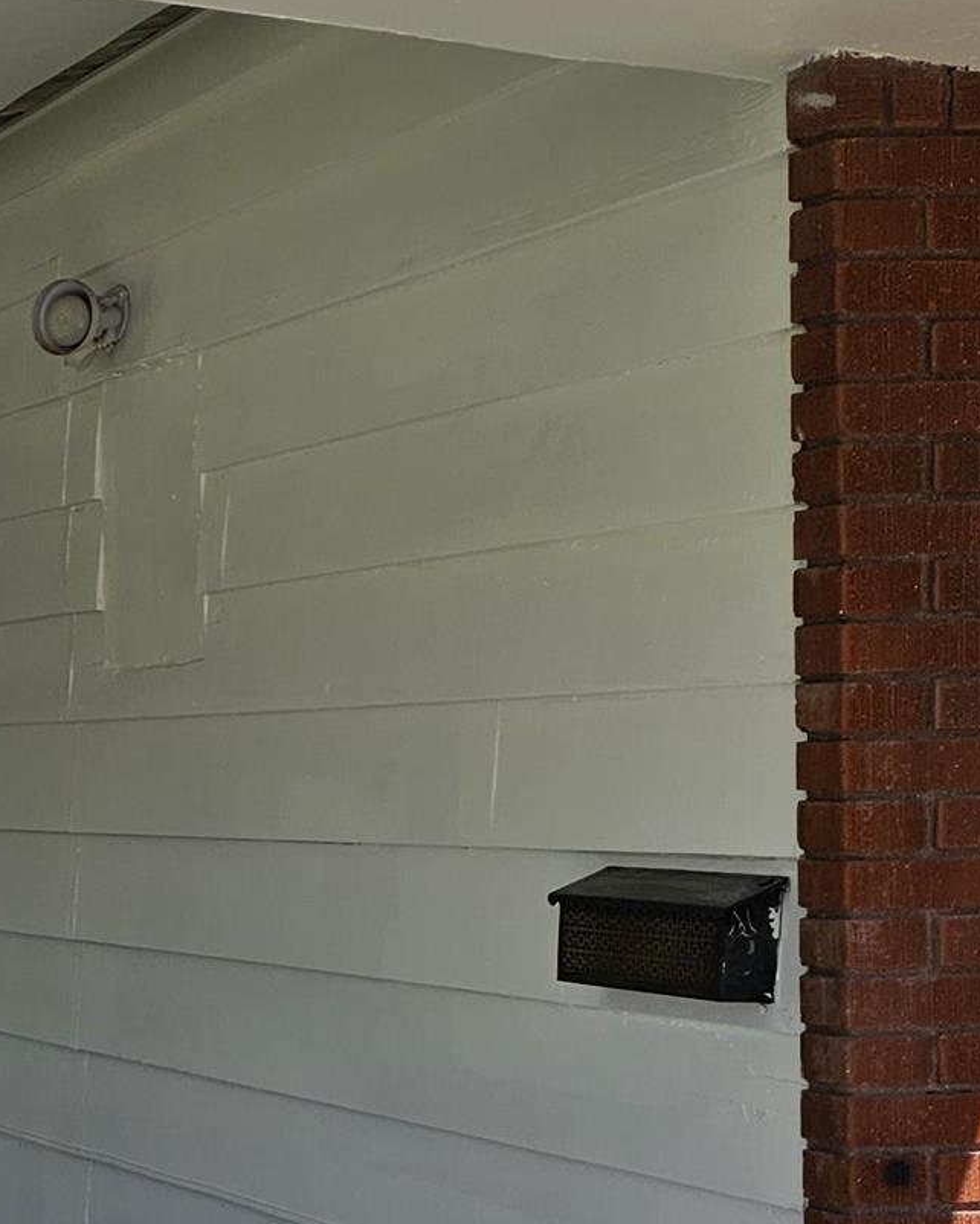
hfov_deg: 15.3
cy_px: 943
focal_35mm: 86
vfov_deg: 22.0
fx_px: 3117
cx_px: -821
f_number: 1.7
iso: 10
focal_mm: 6.3
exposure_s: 1/734
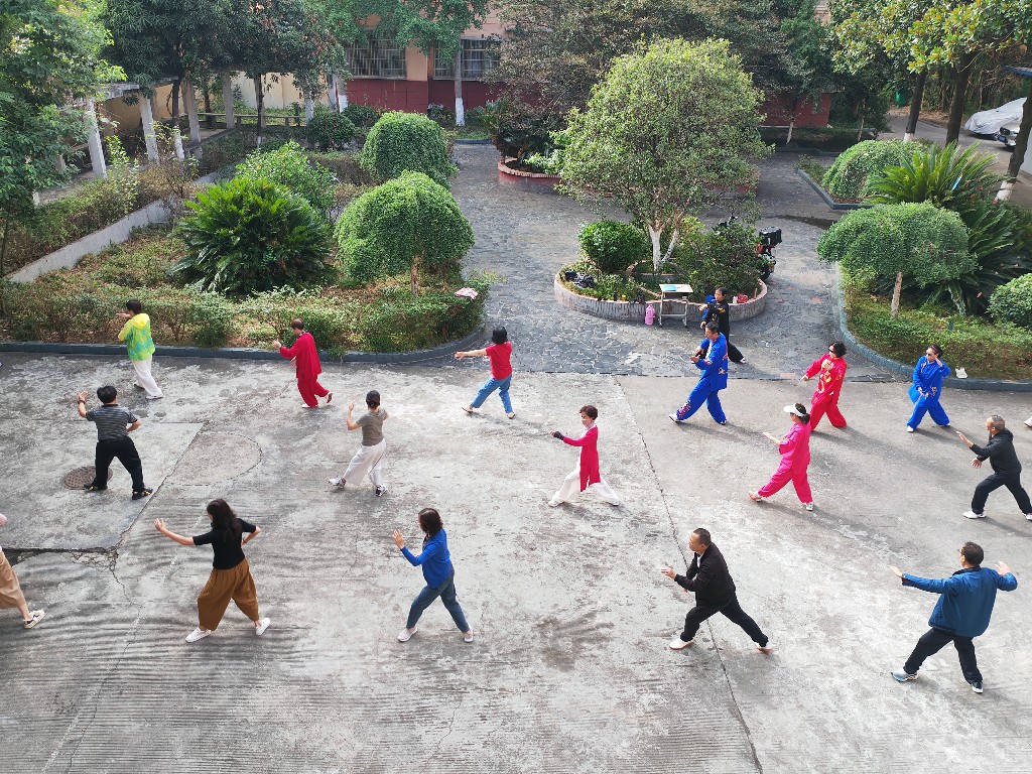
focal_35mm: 31
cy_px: 387
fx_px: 924
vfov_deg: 45.4
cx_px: 516
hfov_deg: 58.4
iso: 100
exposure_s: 1/340
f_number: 1.9
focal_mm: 5.52
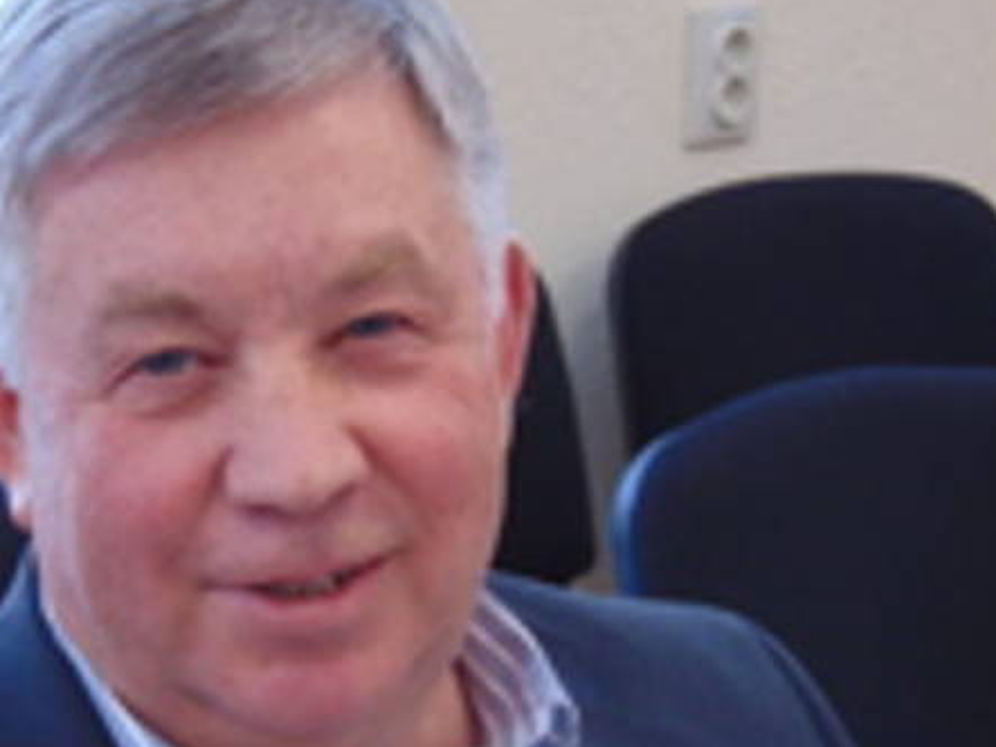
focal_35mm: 156
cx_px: 378
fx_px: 4487
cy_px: 461
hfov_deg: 12.7
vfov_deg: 9.5
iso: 200
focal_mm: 19.4
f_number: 3.9
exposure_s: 1/30
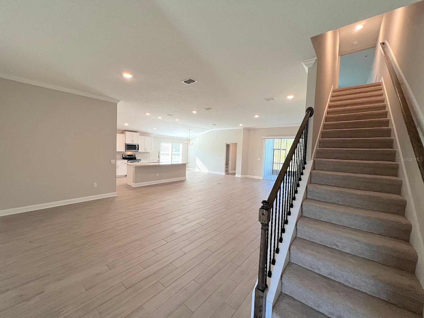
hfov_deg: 106.2
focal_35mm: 13
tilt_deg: -3.5
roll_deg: -2.2
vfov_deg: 89.9
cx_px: 212
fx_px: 159
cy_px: 159
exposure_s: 1/120
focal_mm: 1.57
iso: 125
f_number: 1.8
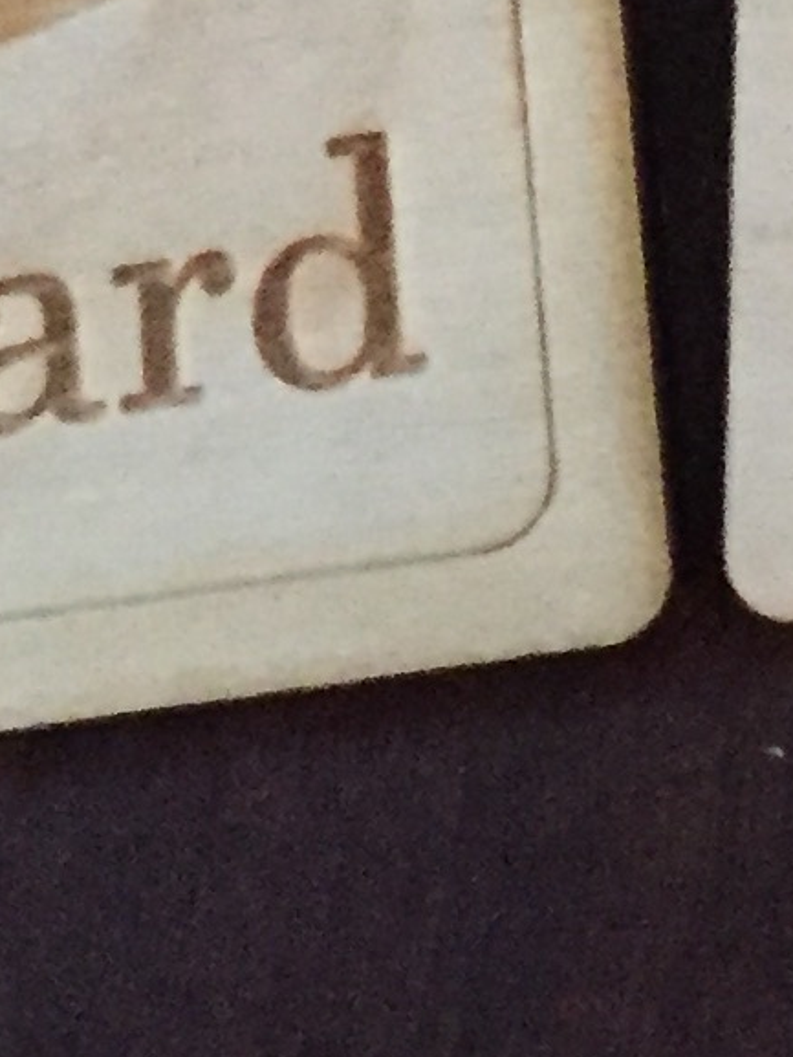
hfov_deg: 8.5
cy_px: -412
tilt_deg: -78.5
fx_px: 5007
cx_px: 1652
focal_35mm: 164
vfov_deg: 11.6
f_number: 2.2
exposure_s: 1/15
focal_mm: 4.15
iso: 400
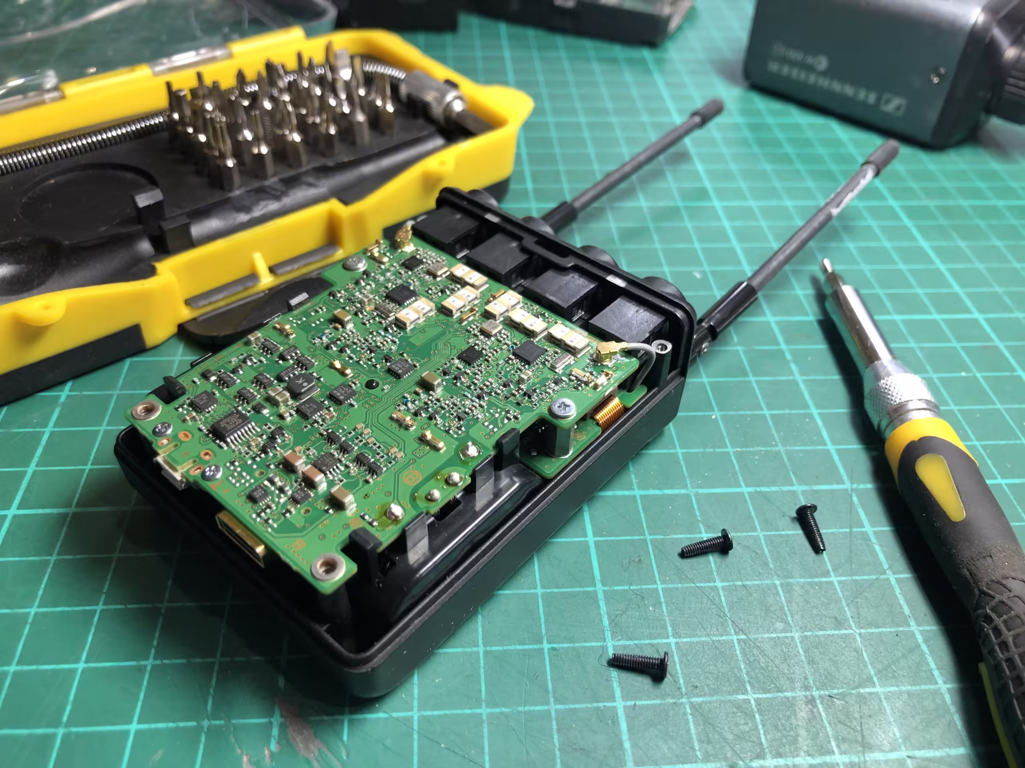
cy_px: 384
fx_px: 829
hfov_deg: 63.4
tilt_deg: -43.2
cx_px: 512
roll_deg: -3.4
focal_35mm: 28
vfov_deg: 49.7
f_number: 1.8
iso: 40
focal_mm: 3.99
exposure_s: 1/33
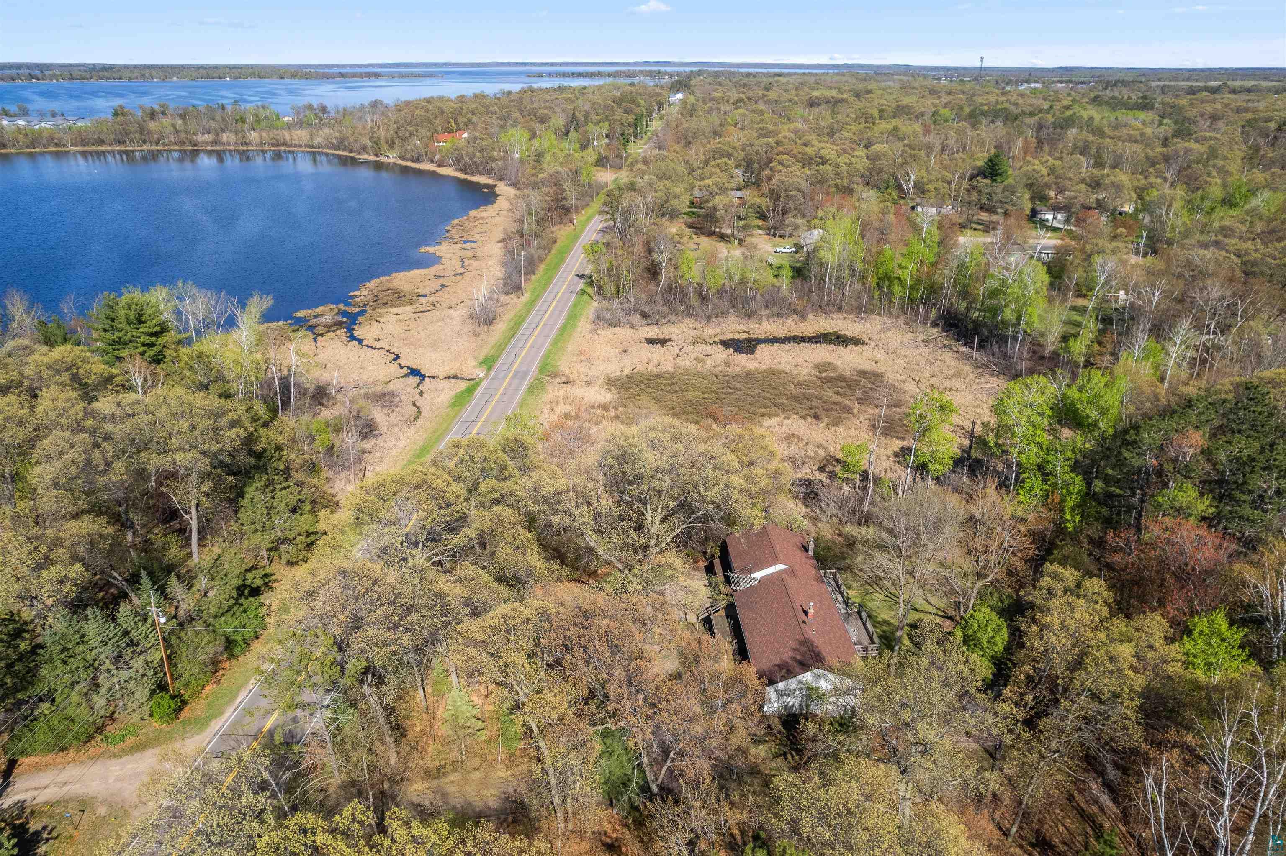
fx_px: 786
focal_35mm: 22
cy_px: 428
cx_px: 643
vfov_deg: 57.2
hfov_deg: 78.6
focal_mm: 8.38
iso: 130
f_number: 2.8
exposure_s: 1/1600
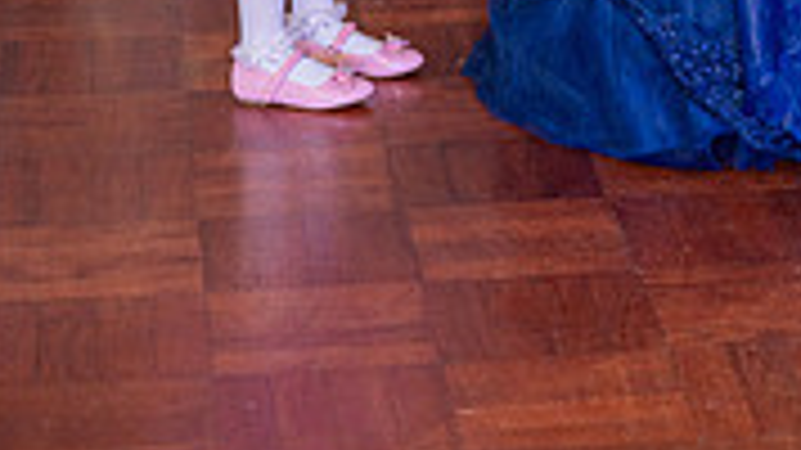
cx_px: 616
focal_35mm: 183
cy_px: -531
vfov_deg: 6.4
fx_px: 3886
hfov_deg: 11.7
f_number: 2.8
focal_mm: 69
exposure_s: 1/200
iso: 1250
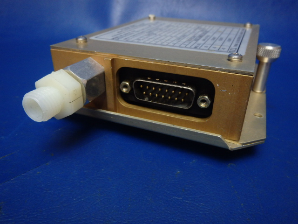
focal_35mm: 28
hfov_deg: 63.4
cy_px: 112
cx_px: 149
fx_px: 241
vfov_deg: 49.7
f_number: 3.9
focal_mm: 5
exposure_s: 1/30
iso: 400
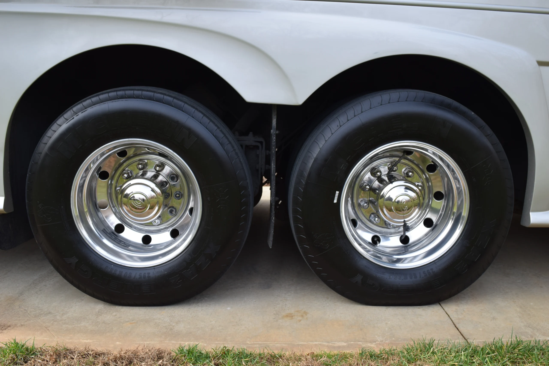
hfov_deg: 57.2
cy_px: 183
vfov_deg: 40.0
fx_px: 503
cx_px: 274
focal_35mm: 33
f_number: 8
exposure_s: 1/250
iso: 400
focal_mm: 22
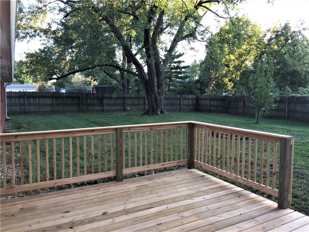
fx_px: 259
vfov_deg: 48.2
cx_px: 154
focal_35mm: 29
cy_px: 116
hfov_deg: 61.7
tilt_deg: -4.1
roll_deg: +0.3
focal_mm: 4.15
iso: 32
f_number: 2.2
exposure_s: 1/60
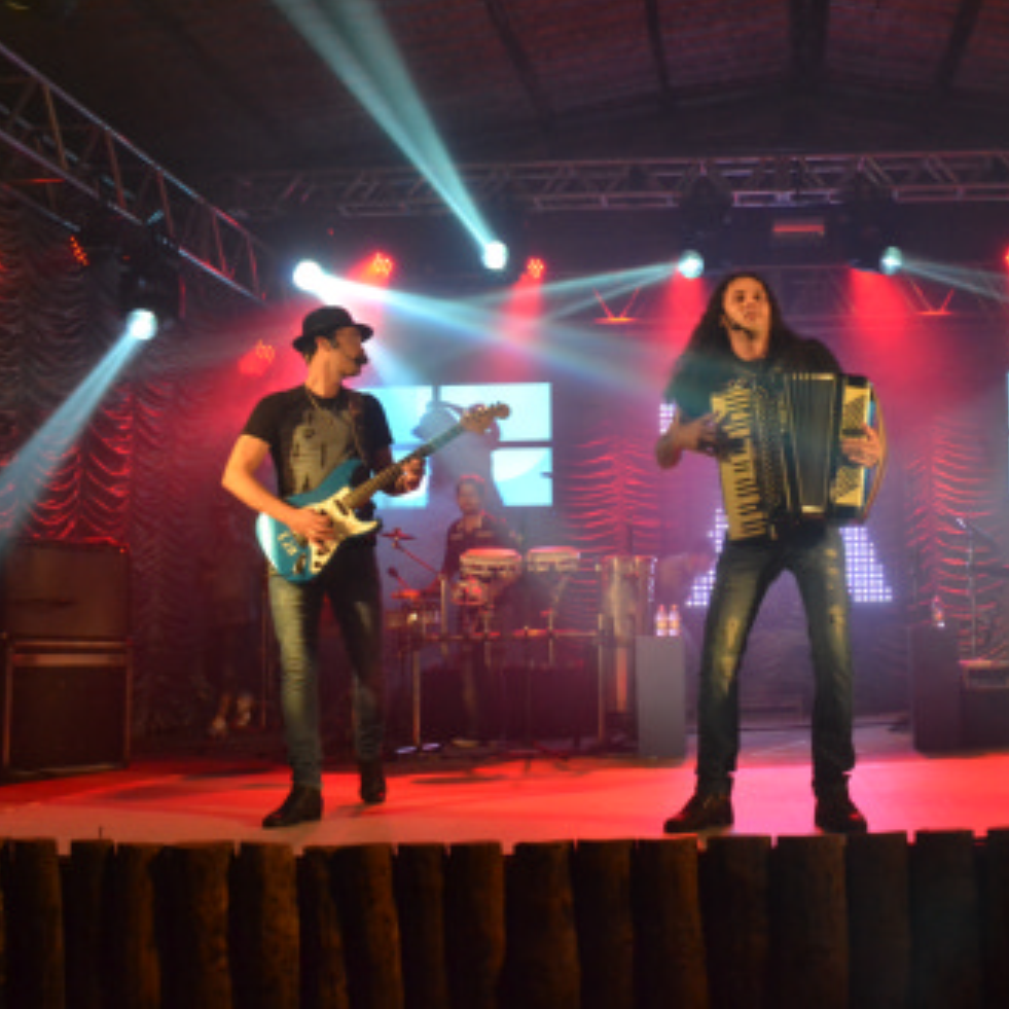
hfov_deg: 41.5
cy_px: 498
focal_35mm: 39
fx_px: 1286
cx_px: 762
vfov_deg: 42.8
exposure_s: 1/80
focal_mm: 20
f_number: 9
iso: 3200
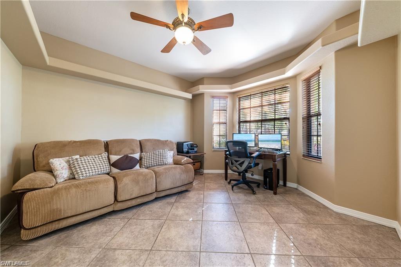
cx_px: 200
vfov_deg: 90.0
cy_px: 134
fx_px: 134
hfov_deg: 112.6
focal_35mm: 12
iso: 200
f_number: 9
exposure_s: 1.6
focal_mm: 12
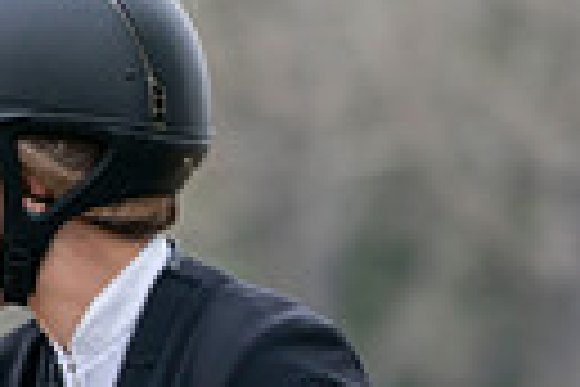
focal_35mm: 1016
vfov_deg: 1.4
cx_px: -256
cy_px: 848
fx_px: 16368
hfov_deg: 2.0
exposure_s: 1/250
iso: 200
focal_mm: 226
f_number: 5.6
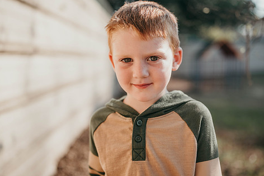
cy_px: 89
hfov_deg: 45.3
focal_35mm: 43
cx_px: 147
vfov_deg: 31.2
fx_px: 315
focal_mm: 35
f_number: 1.6
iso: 64
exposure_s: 1/1600
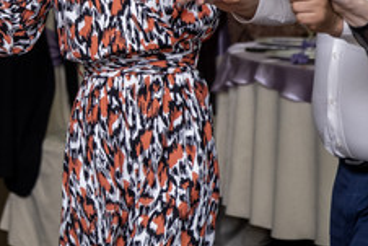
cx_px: -150
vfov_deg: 5.8
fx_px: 2404
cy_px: -43
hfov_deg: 8.6
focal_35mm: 235
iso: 1000
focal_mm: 55
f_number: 2.8
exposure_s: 1/160
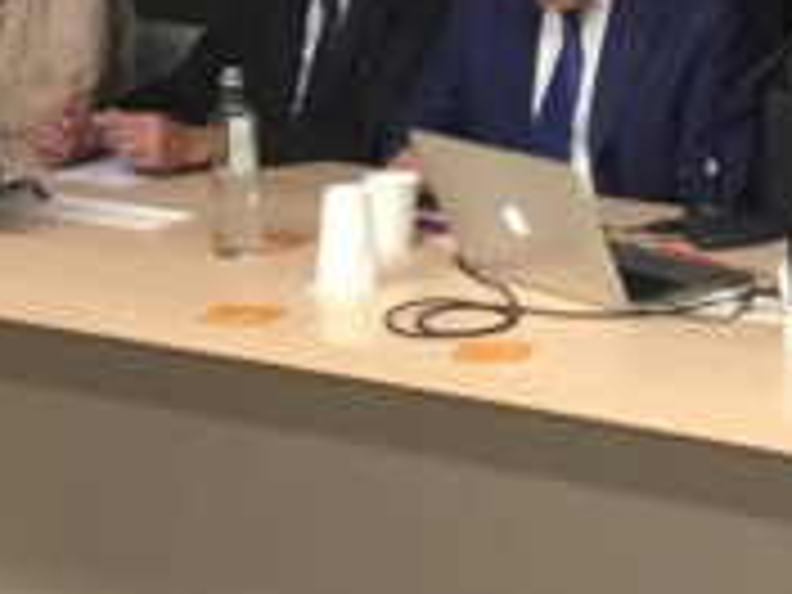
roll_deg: -1.1
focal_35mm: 120
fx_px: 2746
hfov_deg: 16.1
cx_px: 801
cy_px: -99
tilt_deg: -7.0
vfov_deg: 12.1
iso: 200
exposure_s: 1/33
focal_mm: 3.3
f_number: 2.4
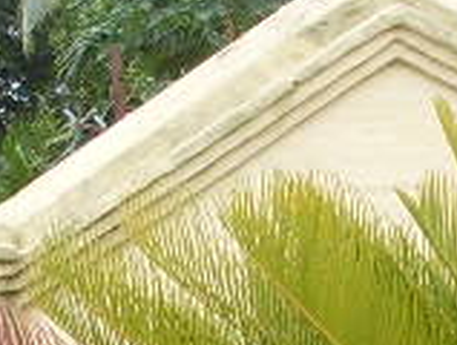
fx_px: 3229
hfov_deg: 8.0
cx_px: 627
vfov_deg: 5.9
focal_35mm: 244
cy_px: 814
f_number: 2.8
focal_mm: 6.3
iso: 80
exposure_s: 1/350
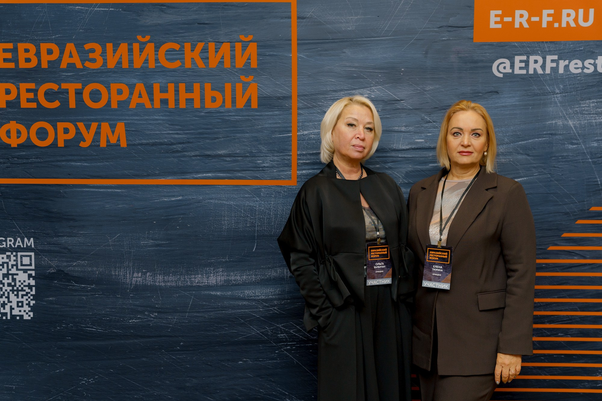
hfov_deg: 41.1
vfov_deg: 28.1
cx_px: 301
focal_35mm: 48
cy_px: 200
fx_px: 803
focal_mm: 48
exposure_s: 1/125
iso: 400
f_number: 3.5
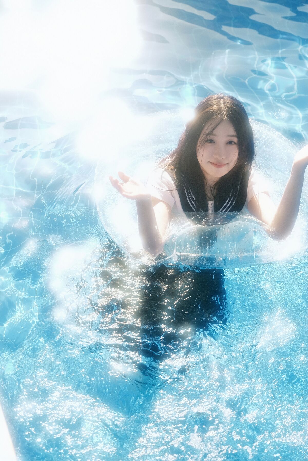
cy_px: 230
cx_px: 154
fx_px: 680
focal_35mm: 53
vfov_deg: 37.5
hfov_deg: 25.5
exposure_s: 1/500
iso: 160
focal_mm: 35.3
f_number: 2.8
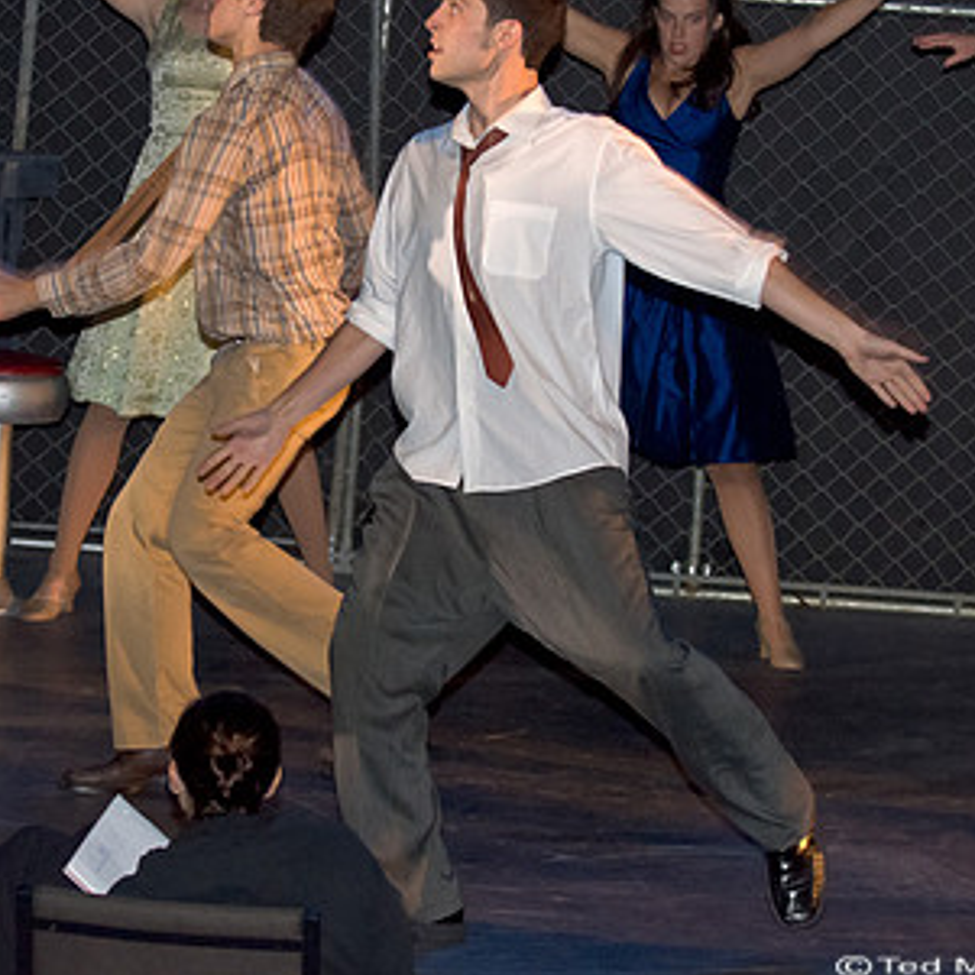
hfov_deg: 10.2
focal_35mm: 172
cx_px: 366
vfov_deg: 10.2
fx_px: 5481
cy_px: 355
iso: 3200
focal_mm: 70
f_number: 2.8
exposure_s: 1/100
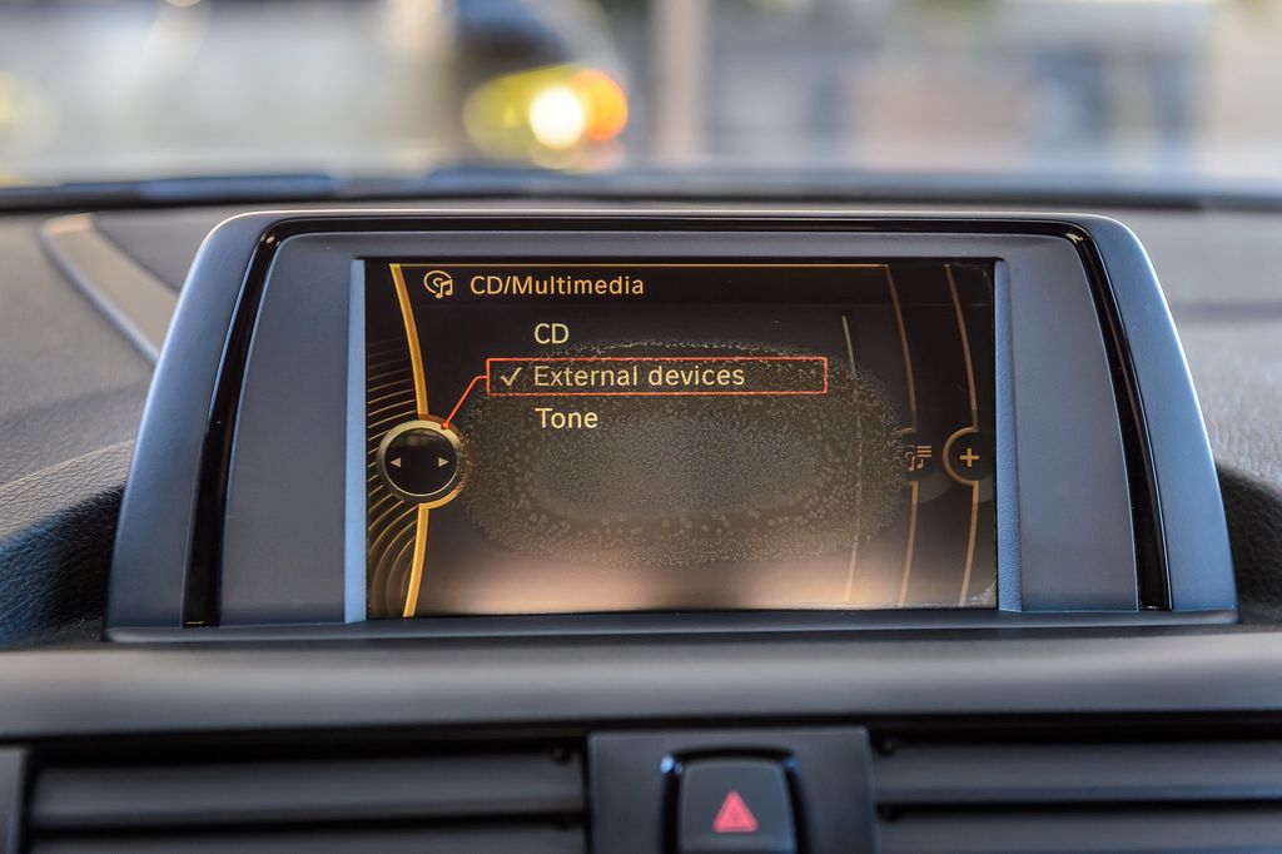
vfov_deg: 26.0
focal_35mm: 52
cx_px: 641
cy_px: 427
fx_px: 1851
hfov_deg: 38.2
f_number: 4
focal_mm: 52
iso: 400
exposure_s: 1/125
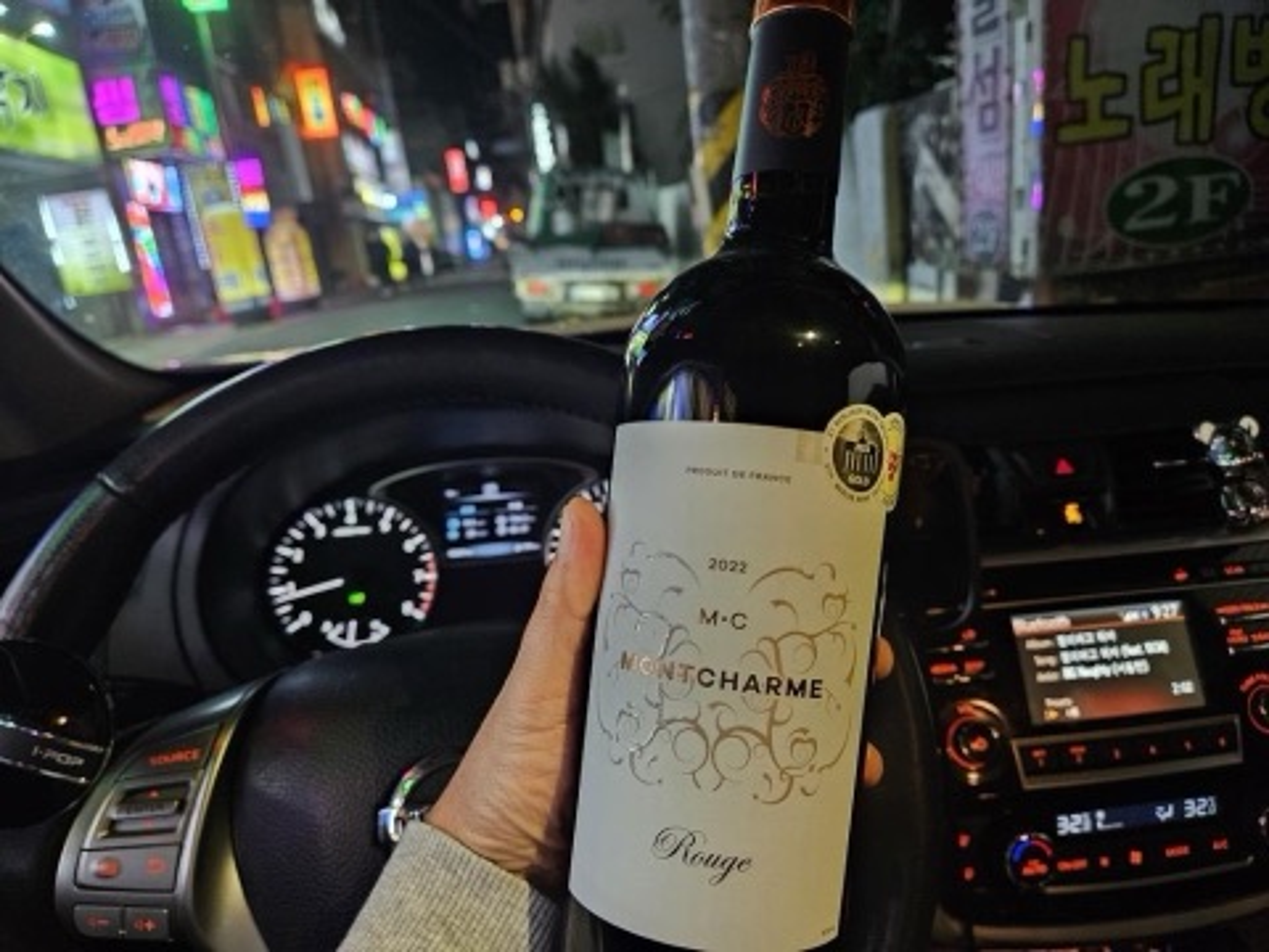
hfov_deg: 73.9
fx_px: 843
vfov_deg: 58.9
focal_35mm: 23
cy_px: 476
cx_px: 634
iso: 500
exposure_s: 1/30
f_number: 1.8
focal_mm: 5.4
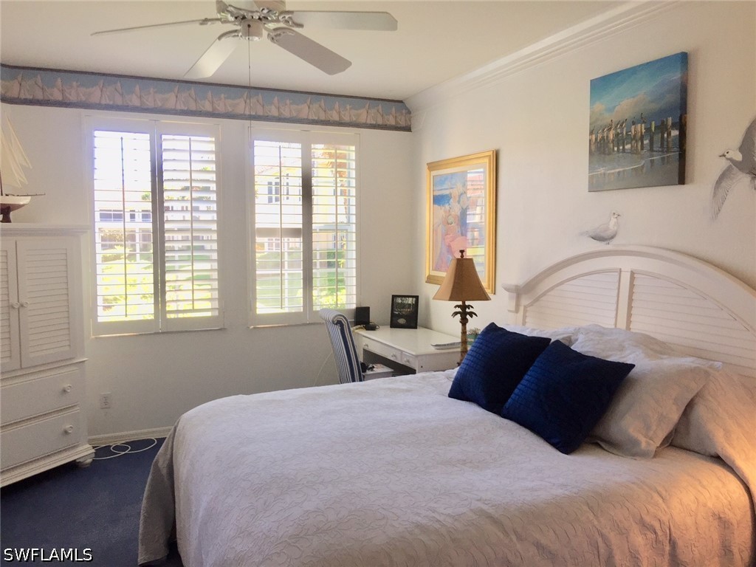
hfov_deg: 61.7
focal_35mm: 29
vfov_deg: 48.2
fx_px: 633
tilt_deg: -3.9
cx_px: 378
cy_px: 284
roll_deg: -1.5
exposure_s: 1/60
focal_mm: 4.15
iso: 32
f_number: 2.2
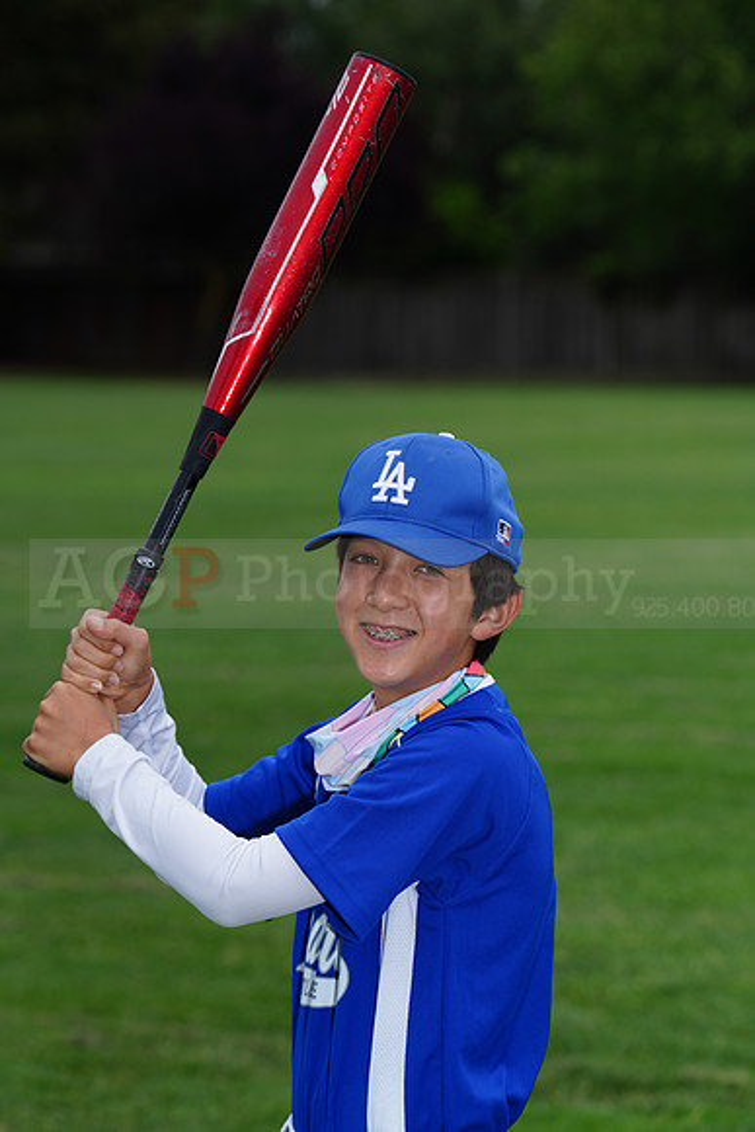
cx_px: 378
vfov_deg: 11.3
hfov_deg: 7.5
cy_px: 566
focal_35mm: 182
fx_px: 5722
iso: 200
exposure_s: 1/200
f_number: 8
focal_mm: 182
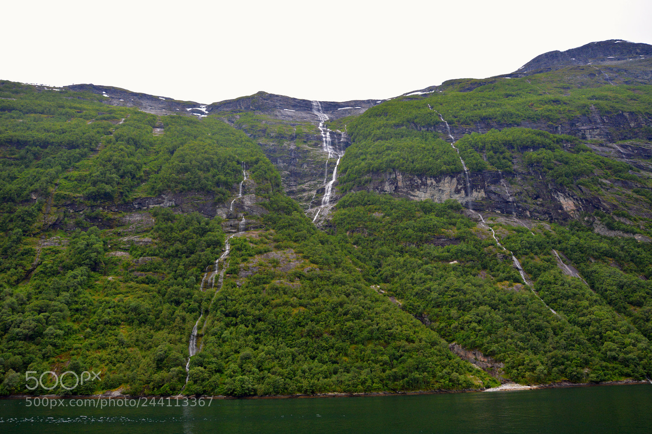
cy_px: 217
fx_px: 489
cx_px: 326
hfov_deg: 67.4
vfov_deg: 47.9
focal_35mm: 27
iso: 400
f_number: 4.5
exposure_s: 1/1000
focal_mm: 18
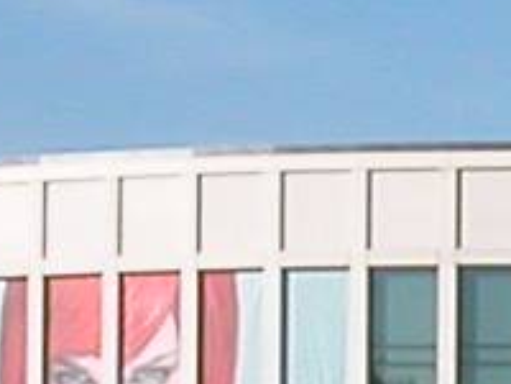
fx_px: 4370
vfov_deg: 5.0
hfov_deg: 6.5
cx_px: 1025
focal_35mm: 296
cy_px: 591
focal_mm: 5.6
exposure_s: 1/736
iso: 100
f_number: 4.5
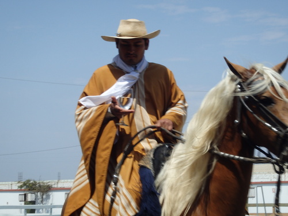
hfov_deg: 21.8
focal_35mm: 90
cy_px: 108
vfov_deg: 16.4
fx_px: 749
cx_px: 144
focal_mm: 16.1
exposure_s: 1/125
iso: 125
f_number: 13
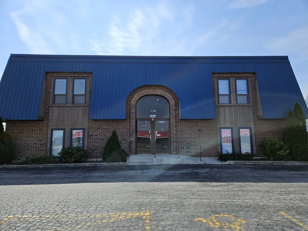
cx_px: 154
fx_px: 205
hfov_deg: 73.9
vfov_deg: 58.9
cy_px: 116
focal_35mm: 23
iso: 25
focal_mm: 5.4
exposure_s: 1/2000
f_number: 1.8
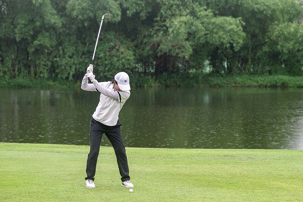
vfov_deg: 10.5
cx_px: 152
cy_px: 101
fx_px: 1094
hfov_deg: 15.8
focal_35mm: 130
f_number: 5.6
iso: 1000
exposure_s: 1/800
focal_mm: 130
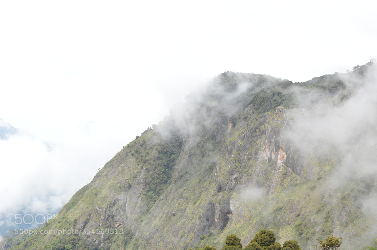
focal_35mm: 68
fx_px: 706
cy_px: 125
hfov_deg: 29.9
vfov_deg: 20.1
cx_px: 188
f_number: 18
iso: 3200
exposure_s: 1/800
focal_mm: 45
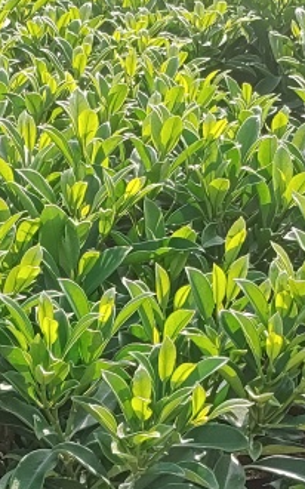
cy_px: 395
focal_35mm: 89
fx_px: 1185
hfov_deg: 14.6
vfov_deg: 23.0
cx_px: 81
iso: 100
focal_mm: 4.26
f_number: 1.8
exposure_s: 1/159
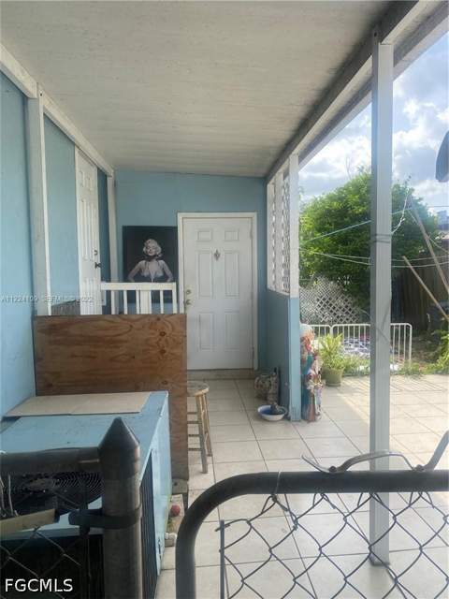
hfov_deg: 53.1
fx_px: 450
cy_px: 300
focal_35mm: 26
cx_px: 224
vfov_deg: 67.3
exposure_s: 1/757
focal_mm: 4.25
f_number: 1.8
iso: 32
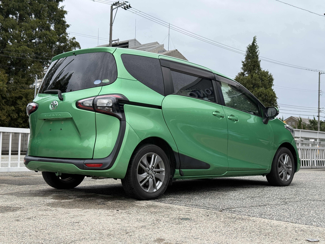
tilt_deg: +4.5
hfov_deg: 39.7
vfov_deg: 30.3
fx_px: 451
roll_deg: -1.1
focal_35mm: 48
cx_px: 162
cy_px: 122
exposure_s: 1/2667
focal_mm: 6.76
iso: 64
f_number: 1.78
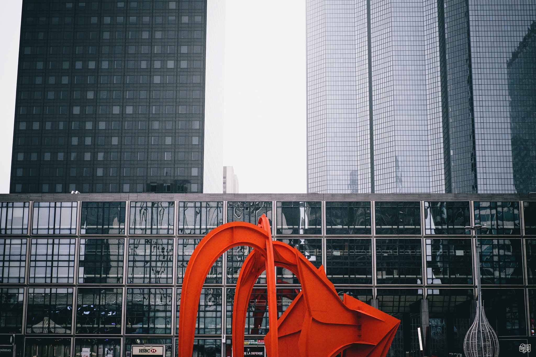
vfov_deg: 25.5
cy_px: 178
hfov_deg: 37.5
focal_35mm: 53
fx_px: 789
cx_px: 268
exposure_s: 1/500
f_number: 5.6
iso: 800
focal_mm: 35
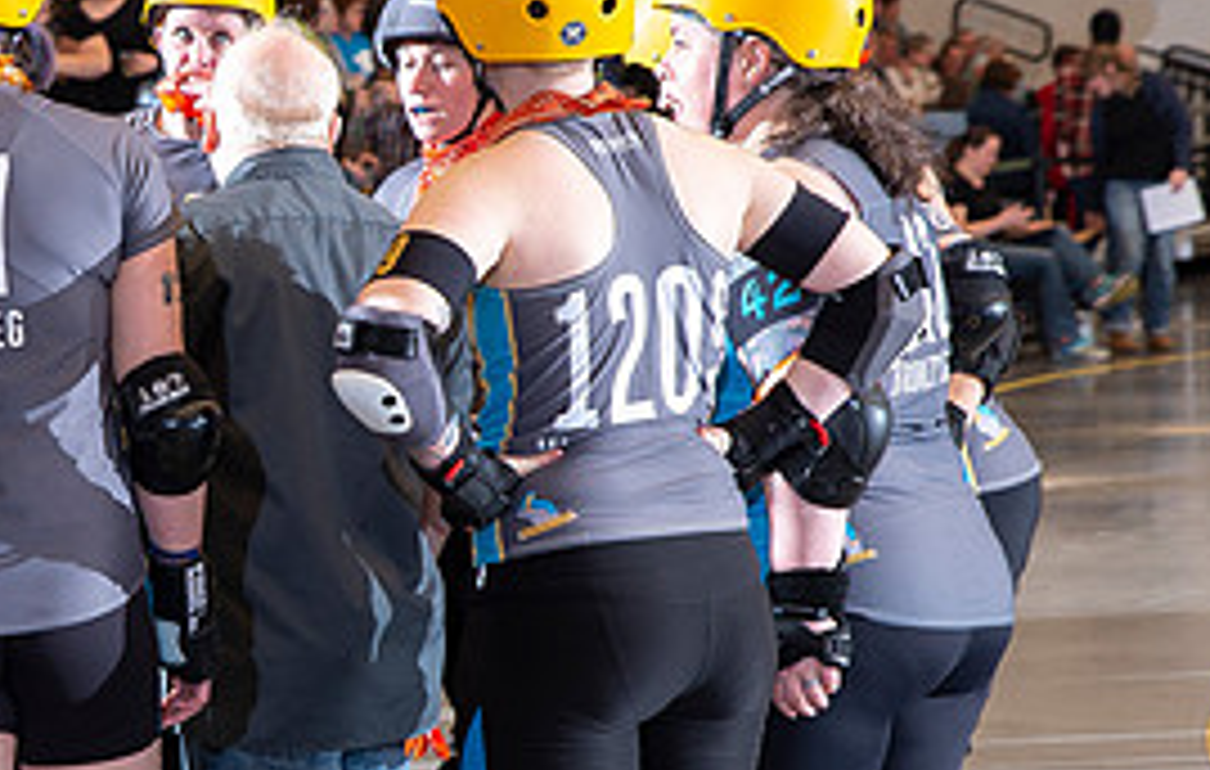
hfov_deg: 12.3
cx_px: 129
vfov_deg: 7.9
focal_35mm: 168
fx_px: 5567
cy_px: 493
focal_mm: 70
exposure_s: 1/160
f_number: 6.3
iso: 640
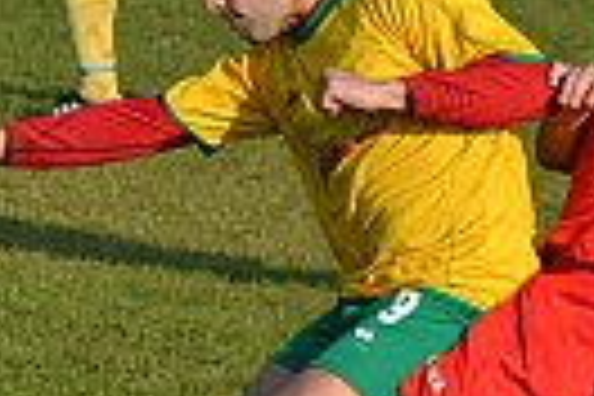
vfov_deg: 2.0
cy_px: 344
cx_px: 536
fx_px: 11285
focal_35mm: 684
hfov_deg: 3.0
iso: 400
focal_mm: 120
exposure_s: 1/1600
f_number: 6.3
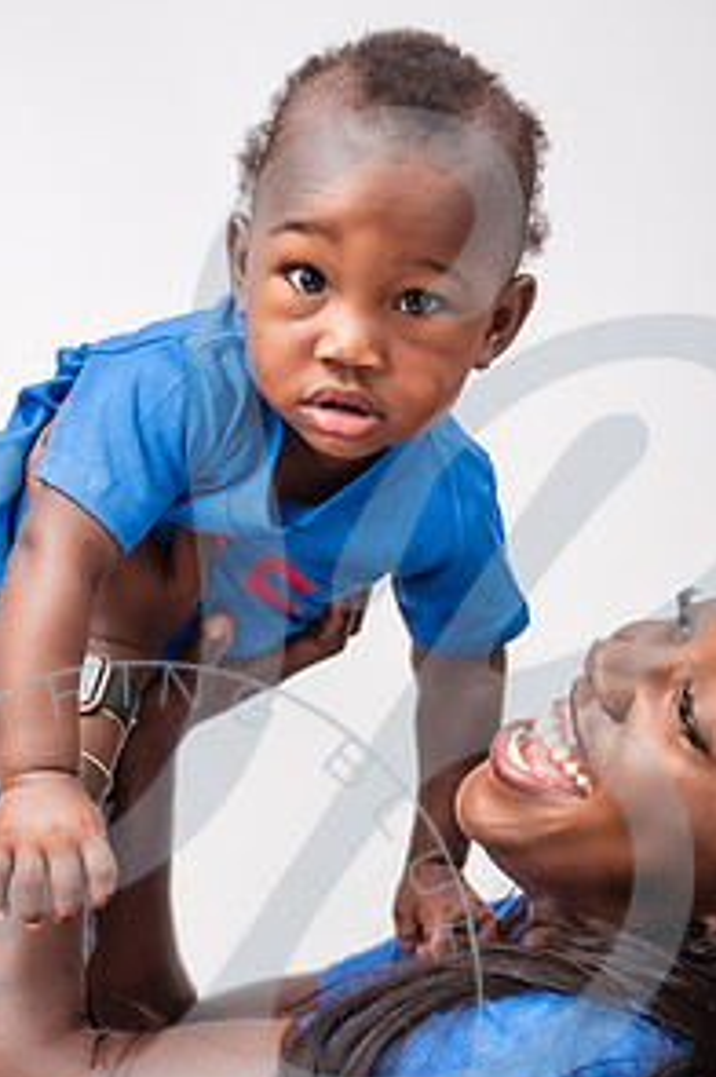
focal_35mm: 87
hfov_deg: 15.6
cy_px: 723
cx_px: 177
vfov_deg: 23.3
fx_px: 2601
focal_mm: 38
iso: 100
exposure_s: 1/160
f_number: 2.8
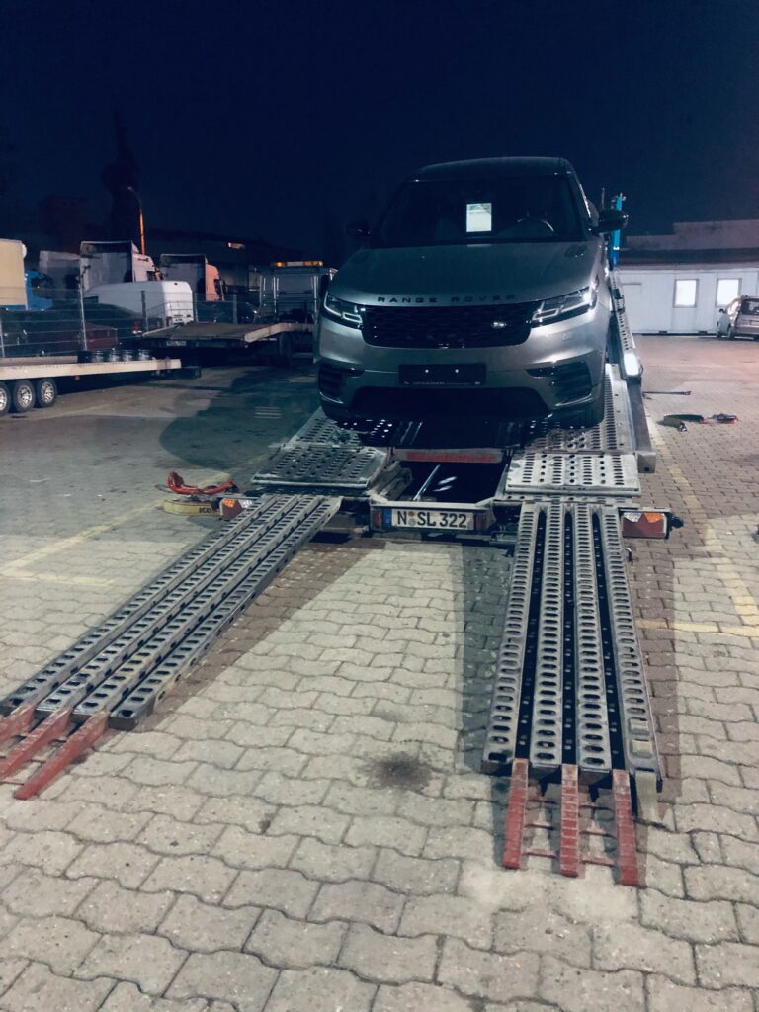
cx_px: 380
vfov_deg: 63.4
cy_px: 506
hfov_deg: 49.7
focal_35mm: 28
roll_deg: +1.3
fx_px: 819
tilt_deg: -13.7
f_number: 1.8
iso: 160
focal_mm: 3.99
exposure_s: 1/4
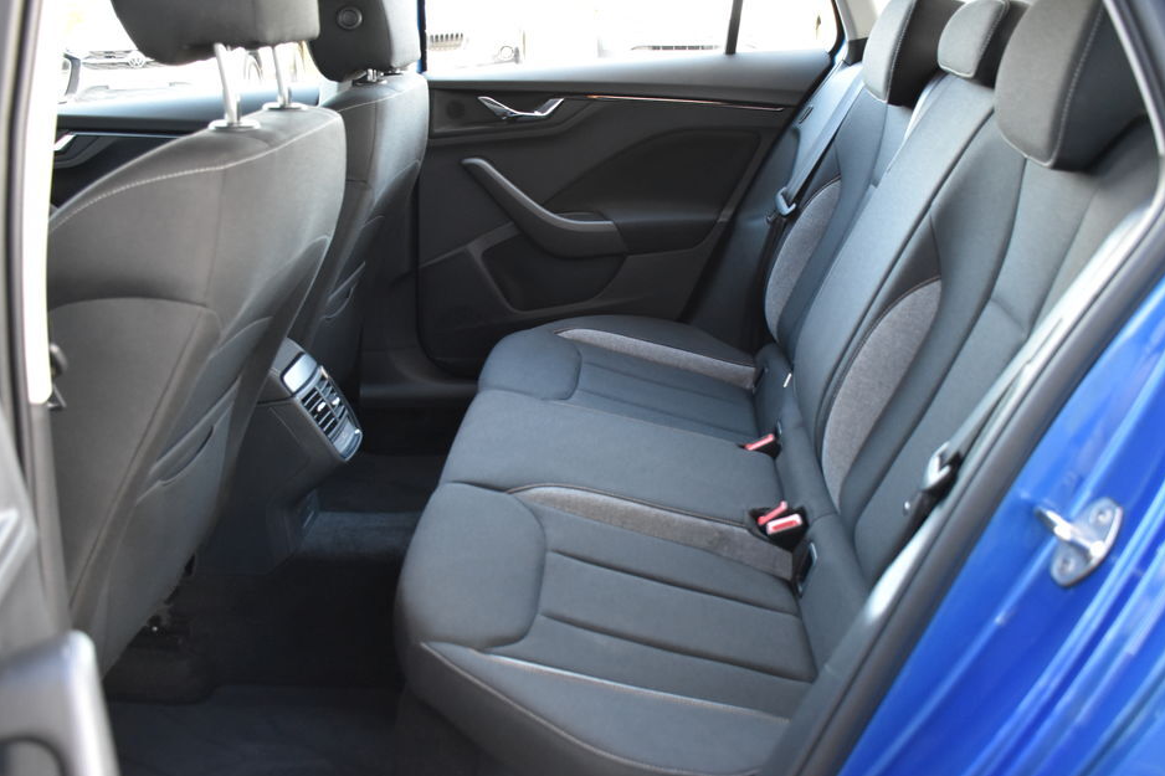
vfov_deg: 41.1
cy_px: 374
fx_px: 1035
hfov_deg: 58.7
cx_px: 599
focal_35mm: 32
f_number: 3.5
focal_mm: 20
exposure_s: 1/60
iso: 1800
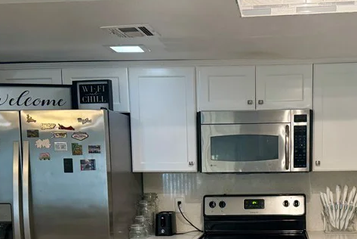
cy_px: 222
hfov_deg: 36.4
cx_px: 242
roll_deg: +0.7
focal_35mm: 54
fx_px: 536
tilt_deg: -6.4
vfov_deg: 24.3
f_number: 1.78
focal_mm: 6.76
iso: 125
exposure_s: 1/120
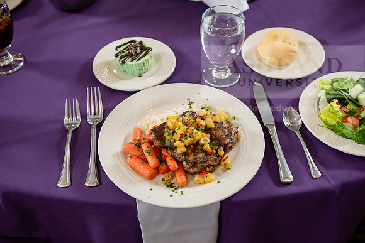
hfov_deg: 38.2
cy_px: 122
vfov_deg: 26.0
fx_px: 527
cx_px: 182
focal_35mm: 52
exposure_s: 1/160
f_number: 4
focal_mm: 52
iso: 400
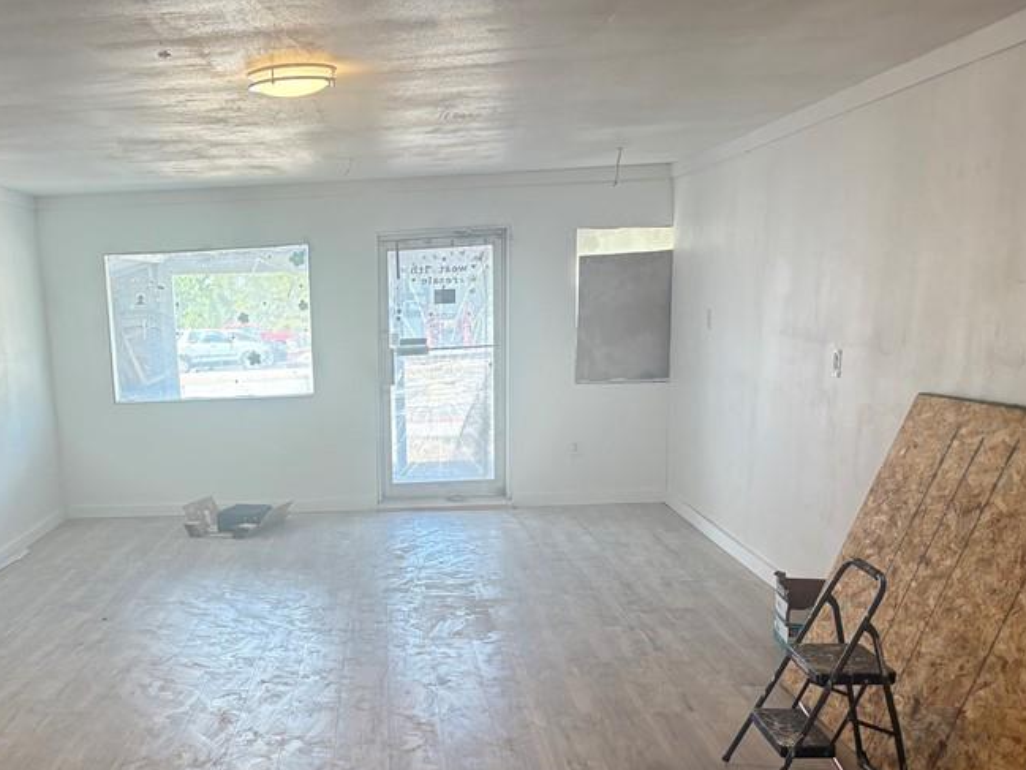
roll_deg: +3.0
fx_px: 1215
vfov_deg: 34.6
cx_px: 236
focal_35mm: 41
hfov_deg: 44.0
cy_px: 555
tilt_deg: -11.0
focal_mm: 5.96
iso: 100
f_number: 1.6
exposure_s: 1/120
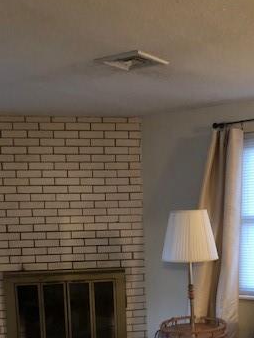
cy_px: 291
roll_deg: +0.9
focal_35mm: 53
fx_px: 518
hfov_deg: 27.5
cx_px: 159
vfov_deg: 34.5
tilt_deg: -8.7
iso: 100
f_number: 1.8
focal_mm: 3.99
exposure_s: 1/4
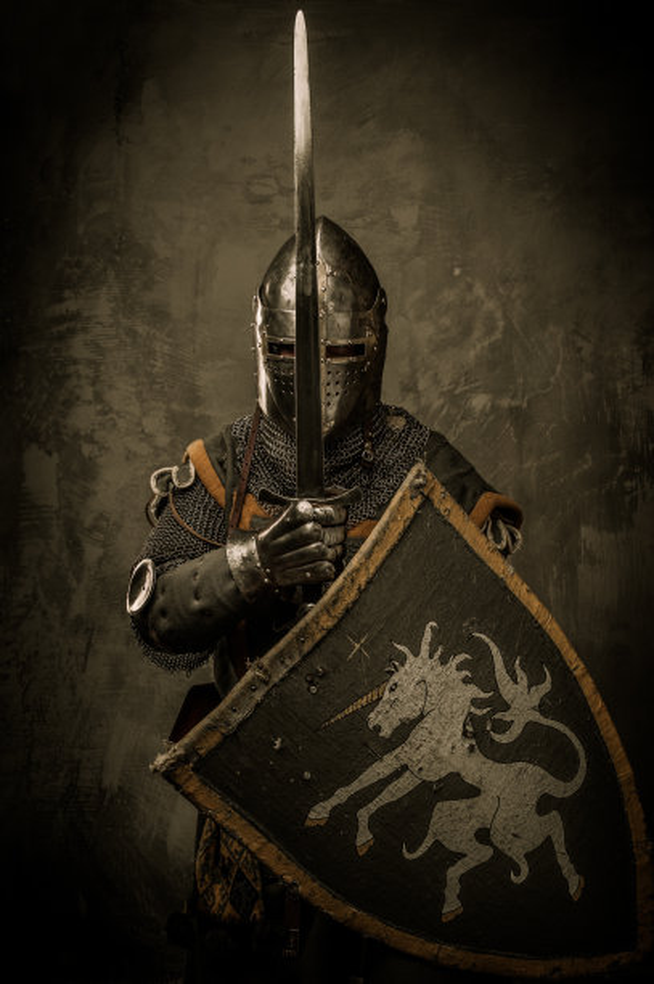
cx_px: 327
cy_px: 492
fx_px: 1911
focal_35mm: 70
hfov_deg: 19.4
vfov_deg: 28.9
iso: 200
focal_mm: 70
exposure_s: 1/160
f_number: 13
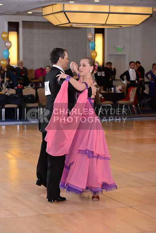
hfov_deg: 14.0
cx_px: 78
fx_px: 637
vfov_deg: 20.8
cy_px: 116
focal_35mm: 98
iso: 1250
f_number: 6.3
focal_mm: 98
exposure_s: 1/200
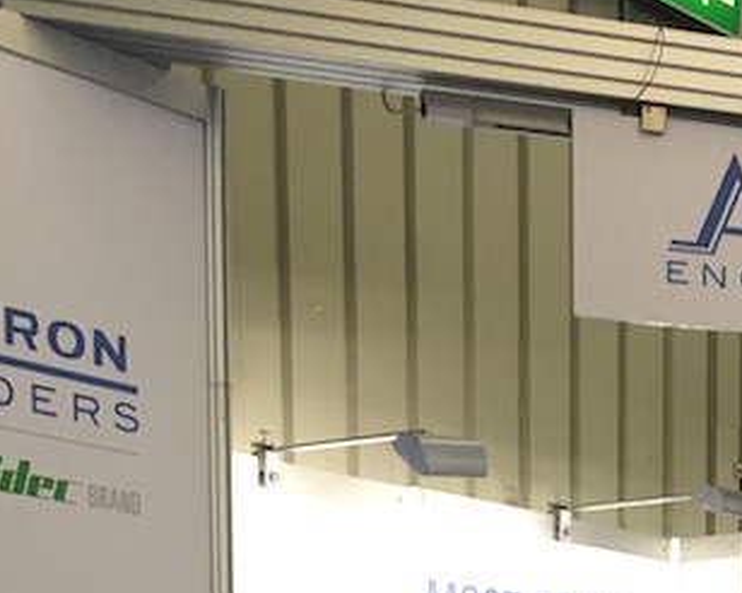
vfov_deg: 14.7
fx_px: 2019
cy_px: 1044
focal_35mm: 92
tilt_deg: -5.0
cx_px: 650
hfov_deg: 20.5
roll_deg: +1.8
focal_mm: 4.15
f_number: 2.2
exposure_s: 1/33
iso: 25
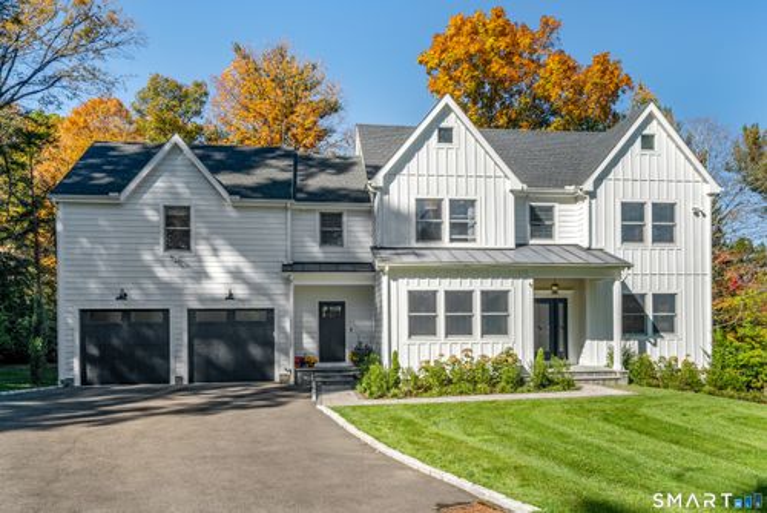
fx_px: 533
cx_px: 384
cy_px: 256
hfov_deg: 71.5
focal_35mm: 25
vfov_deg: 51.3
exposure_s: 1/160
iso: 250
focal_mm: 17
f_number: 9
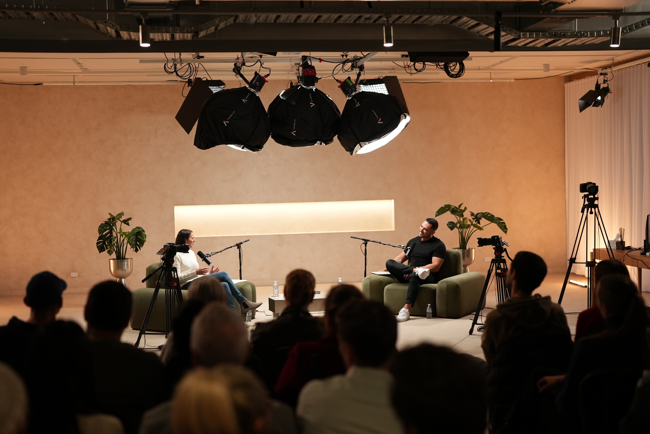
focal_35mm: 50
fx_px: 903
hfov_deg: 39.6
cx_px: 325
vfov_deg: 27.0
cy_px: 217
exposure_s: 1/400
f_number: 1.8
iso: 1600
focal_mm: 50
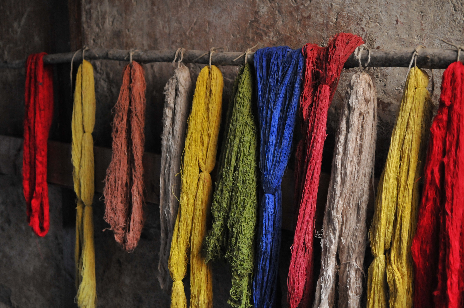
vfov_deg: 29.8
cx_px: 232
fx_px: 579
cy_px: 154
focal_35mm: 45
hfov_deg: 43.7
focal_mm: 30
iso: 1400
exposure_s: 1/60
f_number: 2.8
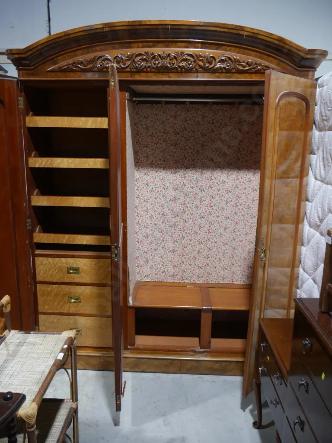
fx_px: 358
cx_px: 166
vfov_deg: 63.4
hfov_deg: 49.7
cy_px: 222
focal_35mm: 28
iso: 400
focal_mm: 14
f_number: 3.5
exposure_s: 1/60
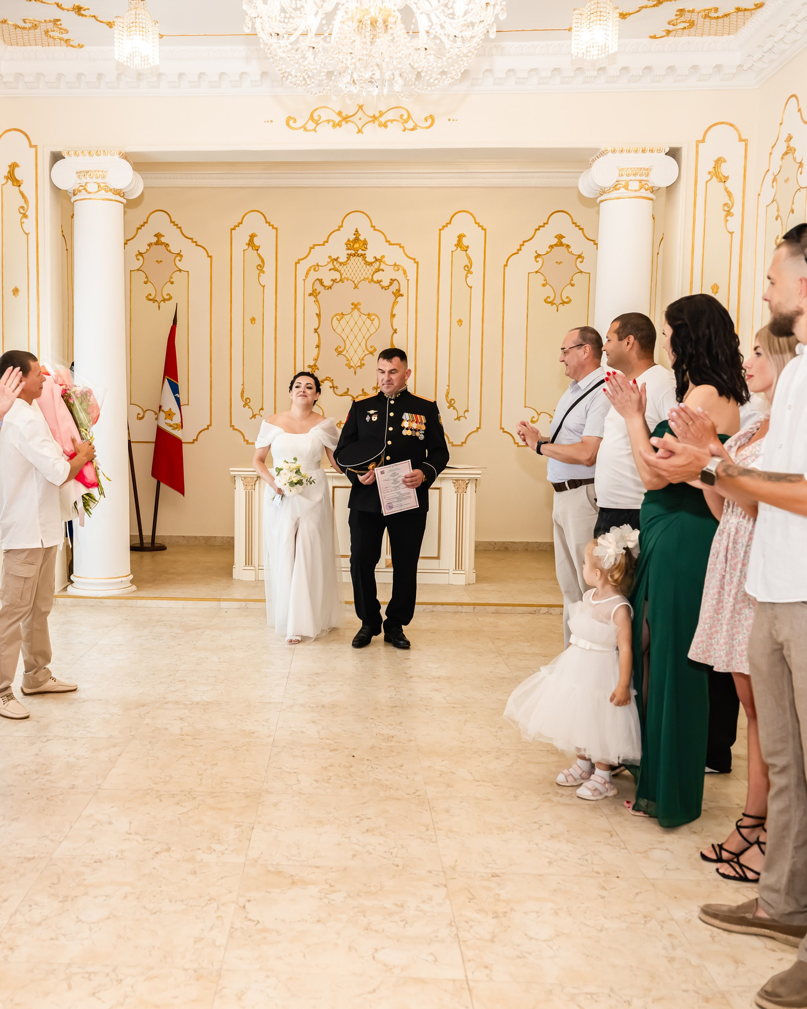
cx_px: 284
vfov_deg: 52.9
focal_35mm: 34
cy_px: 507
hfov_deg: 42.9
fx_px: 1015
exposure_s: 1/250
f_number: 3.5
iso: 500
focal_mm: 24
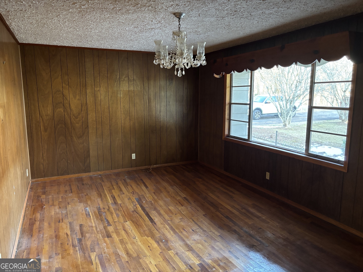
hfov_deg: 67.3
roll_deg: -0.5
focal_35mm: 26
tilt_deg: -8.2
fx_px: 273
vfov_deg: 53.1
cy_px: 136
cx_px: 182
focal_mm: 5.96
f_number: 1.6
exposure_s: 1/40
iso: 640
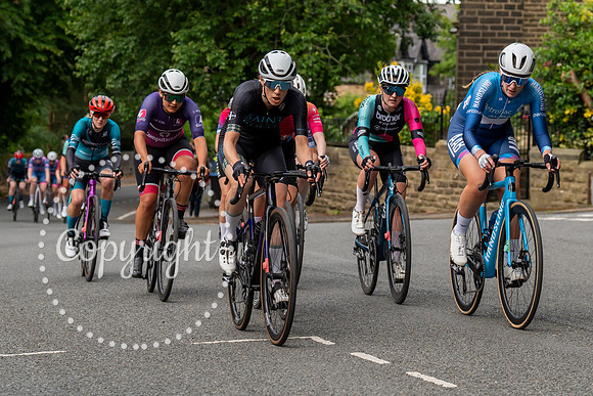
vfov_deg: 11.4
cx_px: 286
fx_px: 1988
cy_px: 128
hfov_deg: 17.0
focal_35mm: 121
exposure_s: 1/500
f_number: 4
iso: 500
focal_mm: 70
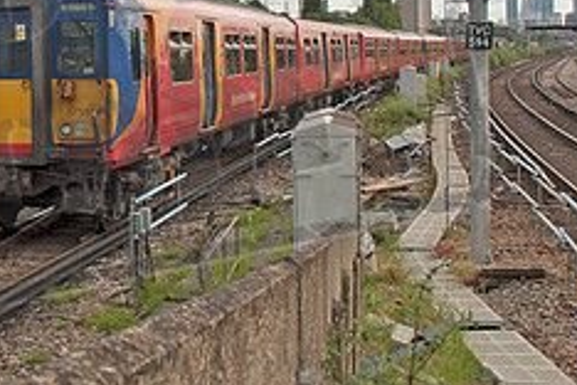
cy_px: 44
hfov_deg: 29.6
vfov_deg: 20.0
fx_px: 1074
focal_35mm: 67
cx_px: 141
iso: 200
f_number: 8
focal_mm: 18
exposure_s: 1/250
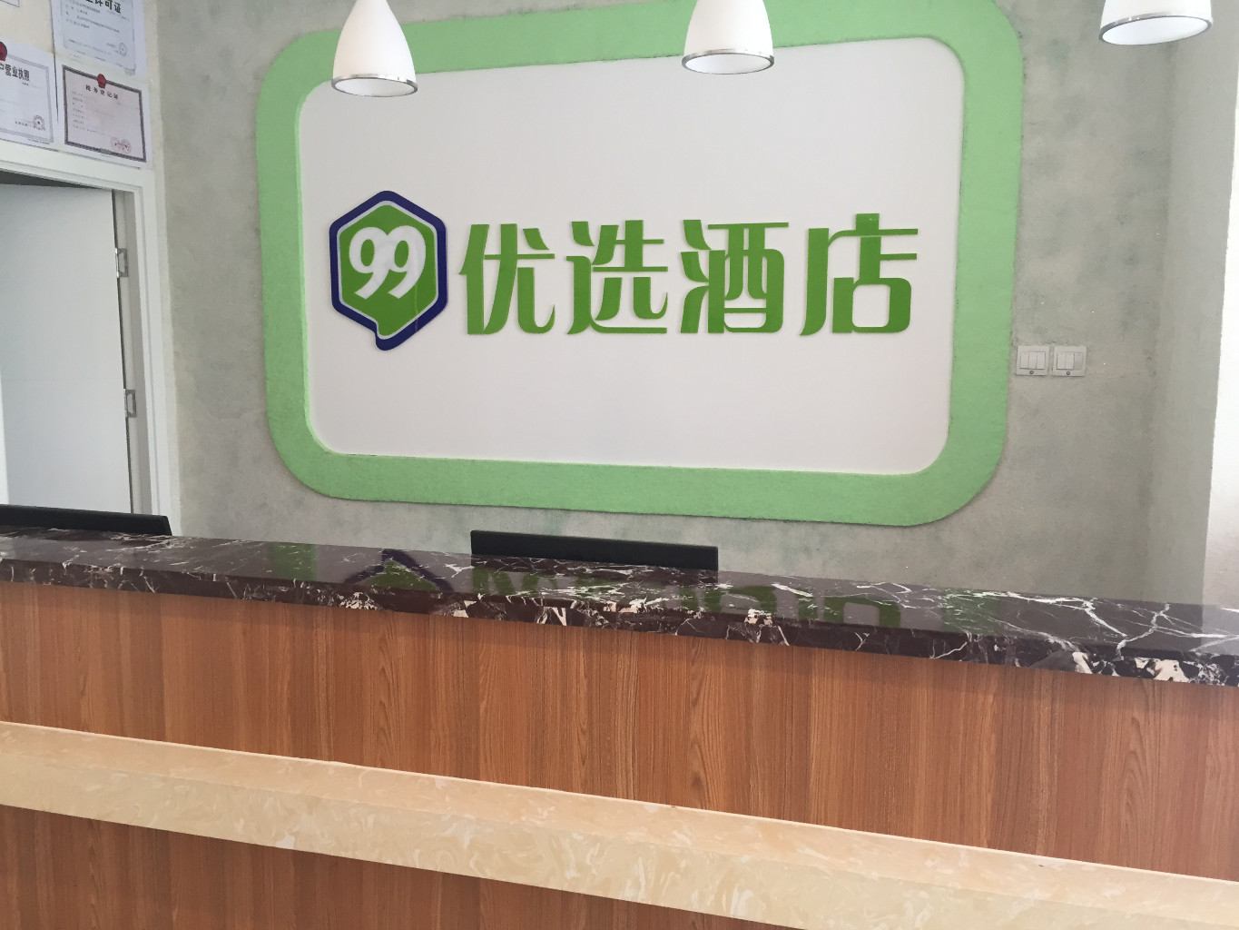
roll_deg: -0.4
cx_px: 620
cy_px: 465
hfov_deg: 61.7
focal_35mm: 29
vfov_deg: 48.2
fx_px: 1038
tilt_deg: -7.1
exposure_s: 1/30
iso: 80
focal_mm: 4.15
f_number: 2.2
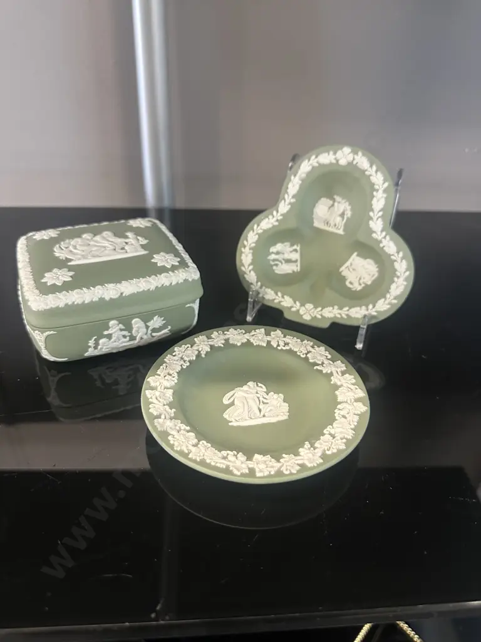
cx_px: 240
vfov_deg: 71.6
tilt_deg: -34.5
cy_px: 321
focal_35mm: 24
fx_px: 445
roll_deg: -3.3
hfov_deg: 56.8
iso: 400
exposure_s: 1/50
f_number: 1.78
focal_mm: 6.86
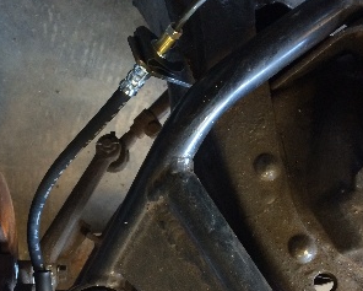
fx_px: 548
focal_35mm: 51
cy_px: 212
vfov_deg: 29.3
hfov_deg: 36.3
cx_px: 121
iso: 200
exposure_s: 1/30
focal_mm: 4.15
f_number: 2.2
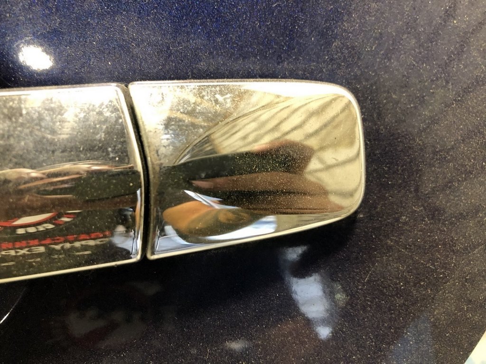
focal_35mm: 28
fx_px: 393
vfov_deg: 49.7
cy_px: 182
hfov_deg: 63.4
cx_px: 243
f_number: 1.8
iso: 64
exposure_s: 1/17
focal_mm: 4
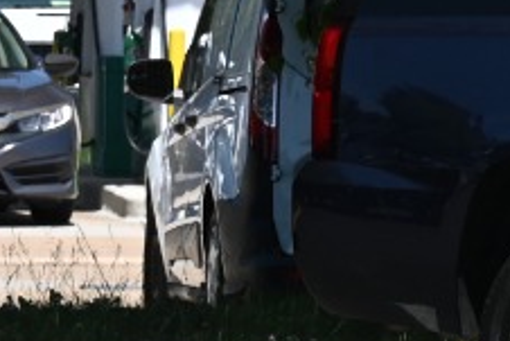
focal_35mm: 502
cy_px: 70
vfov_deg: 2.7
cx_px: -932
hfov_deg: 4.0
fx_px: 7116
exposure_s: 1/400
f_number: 7.1
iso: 100
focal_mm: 70
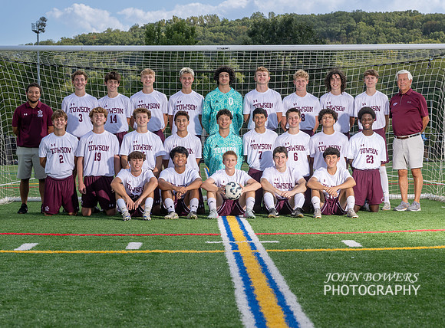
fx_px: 1200
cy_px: 175
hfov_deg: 21.0
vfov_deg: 15.6
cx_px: 240
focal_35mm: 94
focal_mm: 70
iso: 50
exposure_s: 1/250
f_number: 6.3
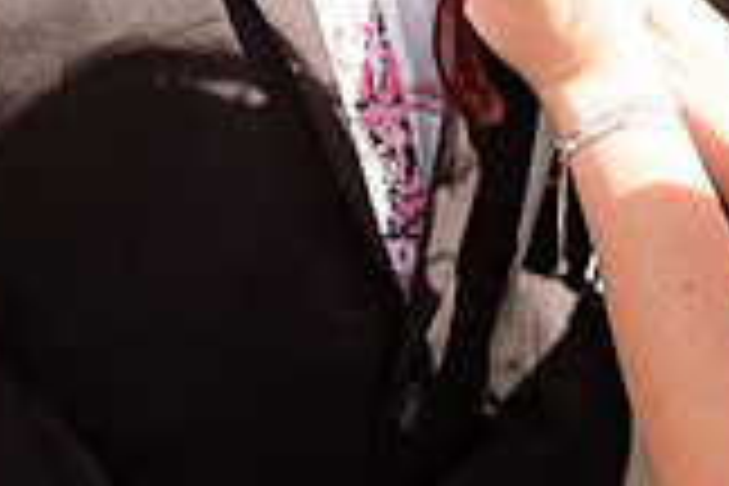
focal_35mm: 86
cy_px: -43
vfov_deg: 15.5
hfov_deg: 23.6
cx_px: 302
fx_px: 1741
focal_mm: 24
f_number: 2.2
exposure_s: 1/2000
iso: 125
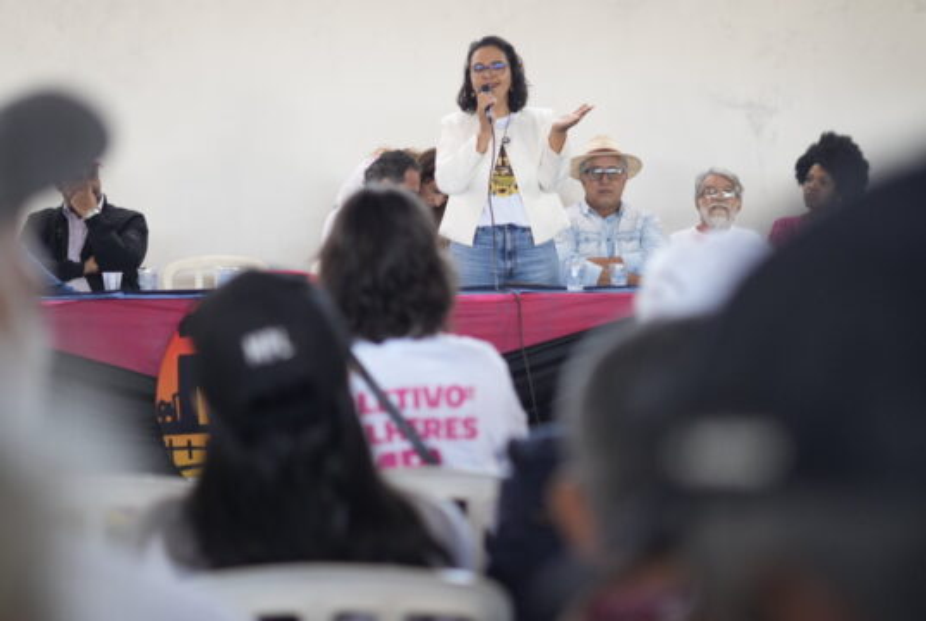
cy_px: 310
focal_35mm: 75
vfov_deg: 18.3
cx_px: 463
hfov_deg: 26.9
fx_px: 1932
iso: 1000
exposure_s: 1/250
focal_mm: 50
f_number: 1.8
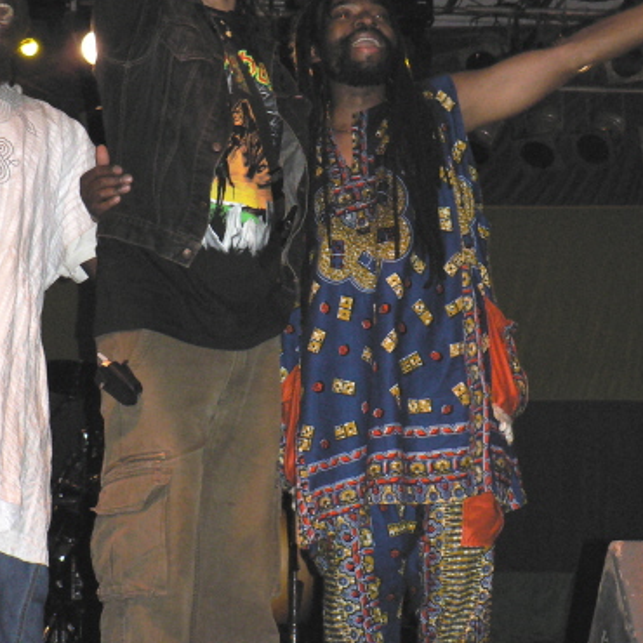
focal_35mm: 92
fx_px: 1933
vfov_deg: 18.8
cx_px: 361
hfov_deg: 18.9
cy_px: 175
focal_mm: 11.6
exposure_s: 1/60
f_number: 3.2
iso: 400
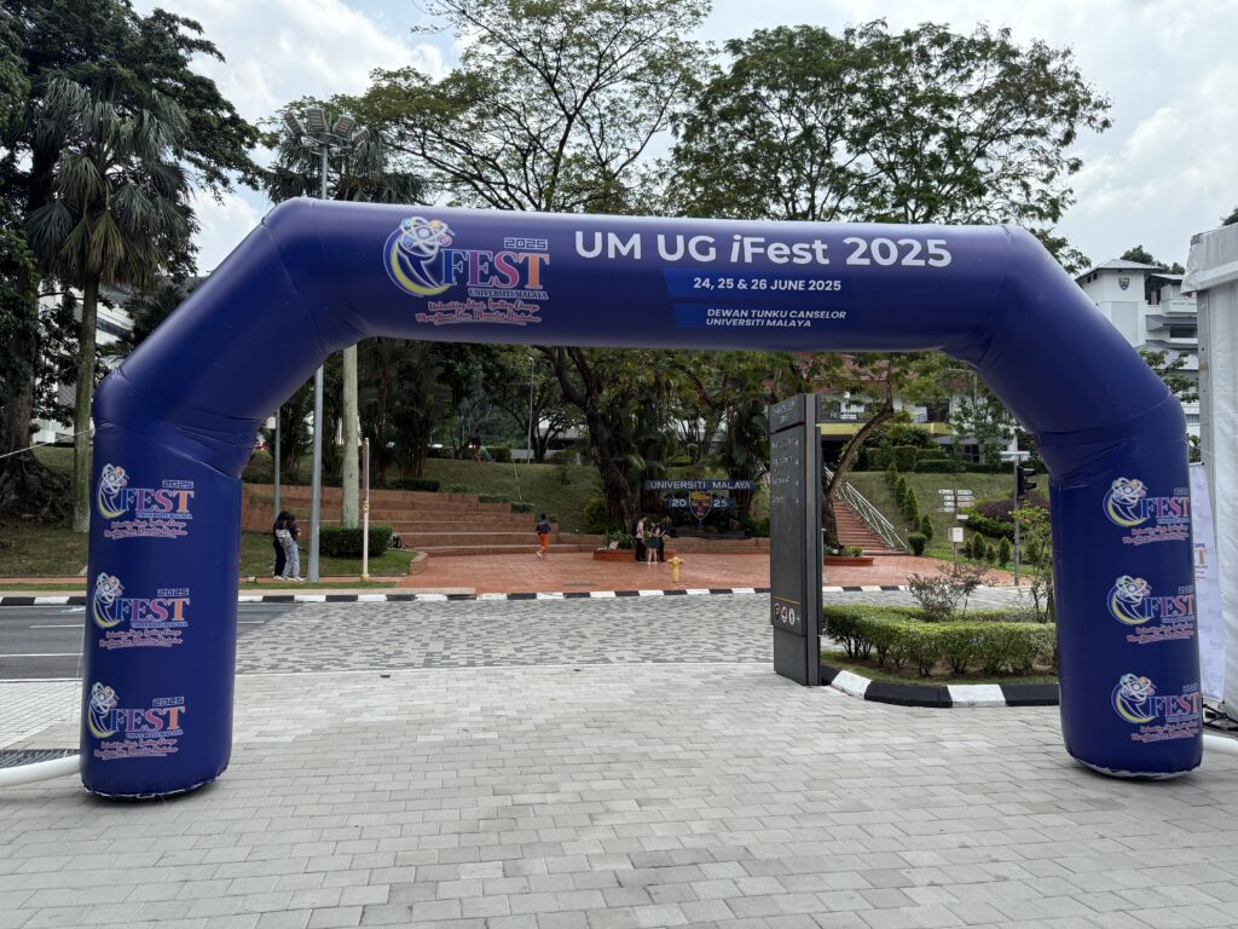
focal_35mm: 24
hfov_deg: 71.6
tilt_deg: +3.4
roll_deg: -0.7
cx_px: 619
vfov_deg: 56.8
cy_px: 464
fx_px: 858
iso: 100
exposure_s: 1/2801
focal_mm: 6.76
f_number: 1.78
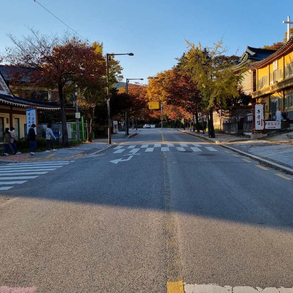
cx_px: 158
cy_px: 143
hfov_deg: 47.2
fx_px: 335
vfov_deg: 47.2
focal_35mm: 35
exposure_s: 1/1250
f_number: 1.8
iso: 50
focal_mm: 5.4
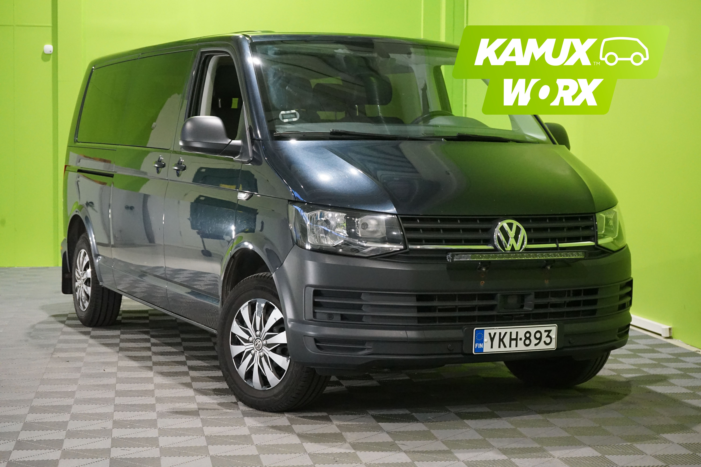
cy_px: 234
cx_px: 350
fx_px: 1324
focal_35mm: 68
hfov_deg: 29.7
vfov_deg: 20.0
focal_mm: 68
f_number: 7.1
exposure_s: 1/125
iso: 6400
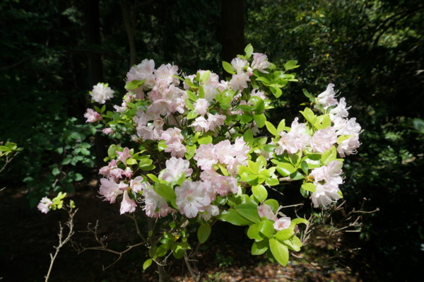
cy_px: 141
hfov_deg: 73.8
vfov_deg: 53.1
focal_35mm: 24
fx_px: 282
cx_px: 212
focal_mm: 16
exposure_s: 1/125
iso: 100
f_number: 8
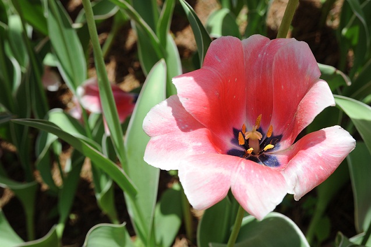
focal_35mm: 60
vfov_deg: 22.6
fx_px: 618
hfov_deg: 33.4
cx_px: 186
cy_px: 124
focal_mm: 60
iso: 500
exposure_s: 1/640
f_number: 13
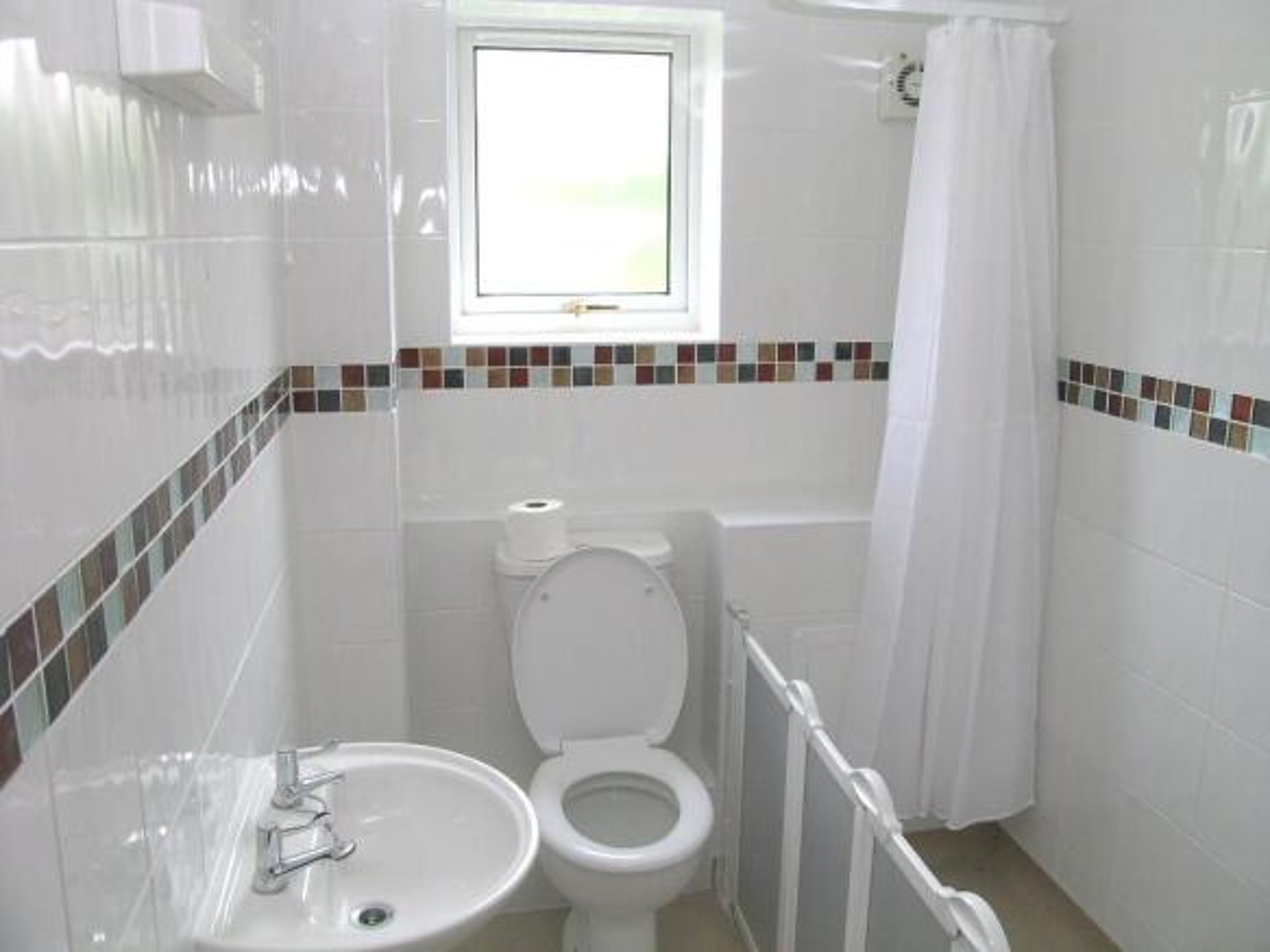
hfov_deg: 63.5
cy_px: 476
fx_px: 1027
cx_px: 635
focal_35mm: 28
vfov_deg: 49.7
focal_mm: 5.8
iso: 50
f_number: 4
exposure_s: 1/44.9
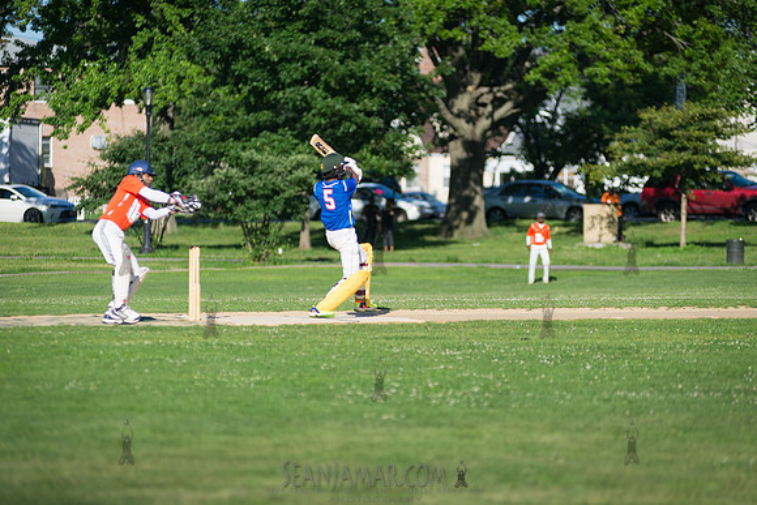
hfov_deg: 10.3
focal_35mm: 200
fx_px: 4206
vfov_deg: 6.9
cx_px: 378
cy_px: 252
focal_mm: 200
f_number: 2.8
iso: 200
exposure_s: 1/3200
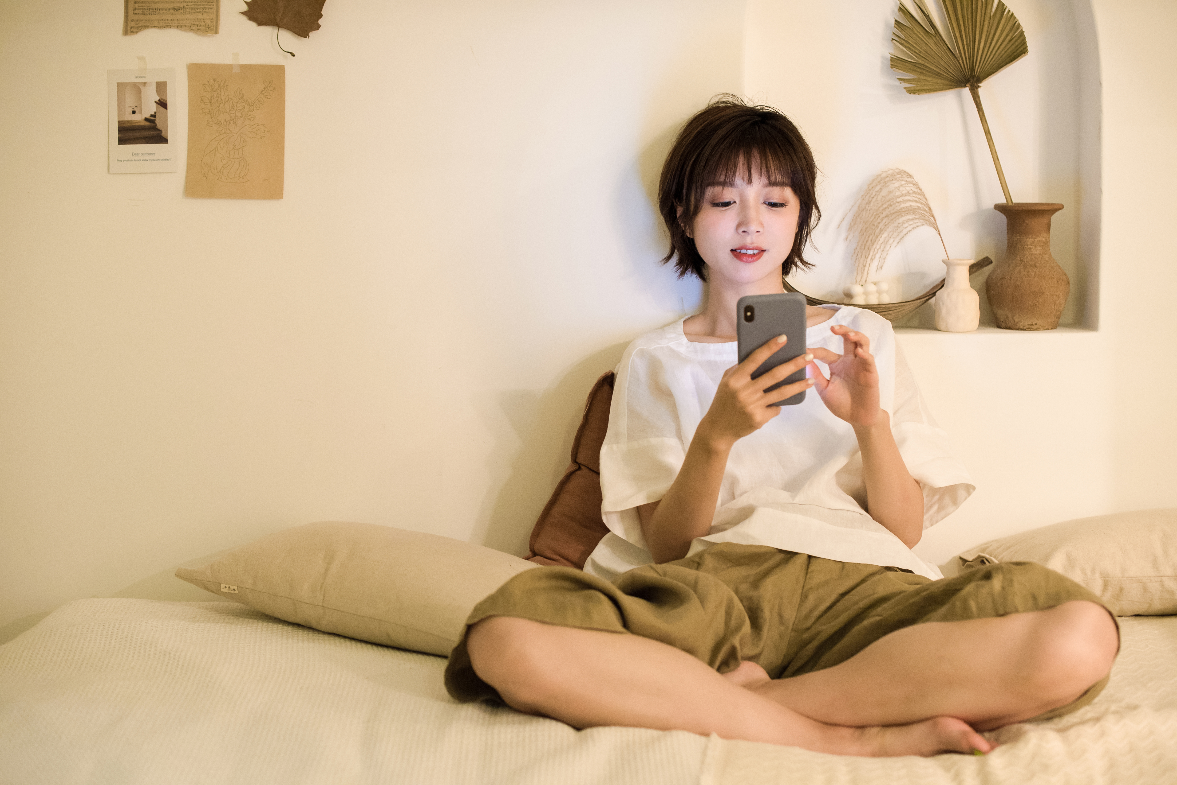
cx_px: 588
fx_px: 1635
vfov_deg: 27.0
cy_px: 392
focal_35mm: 50
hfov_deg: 39.6
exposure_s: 1/80
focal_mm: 50
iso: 1000
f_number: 2.8
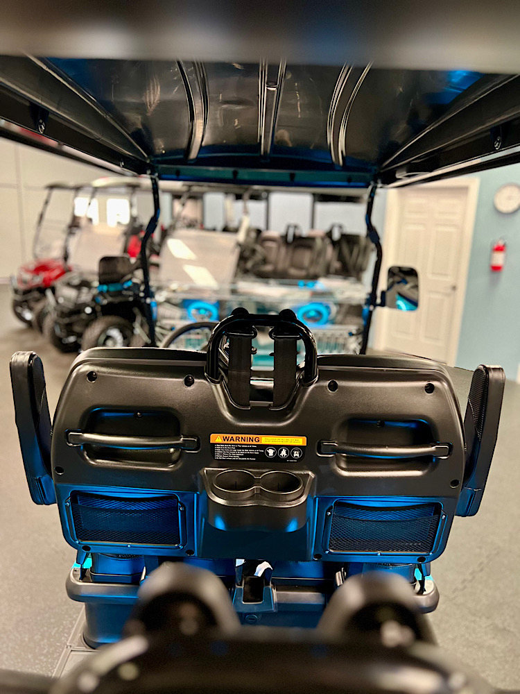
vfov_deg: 67.3
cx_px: 260
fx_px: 521
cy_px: 347
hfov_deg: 53.1
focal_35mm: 26
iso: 500
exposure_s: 1/40
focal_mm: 5.7
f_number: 1.5
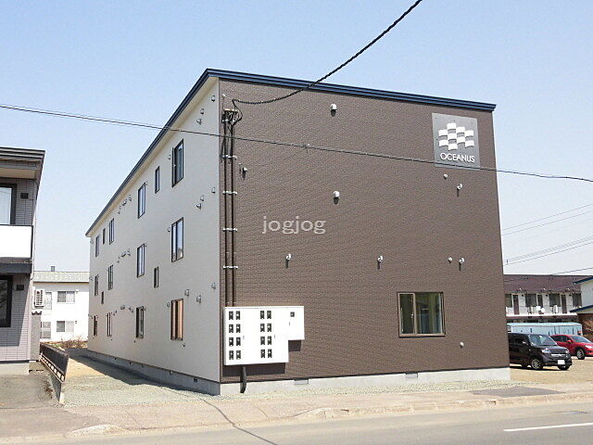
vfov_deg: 37.7
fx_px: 651
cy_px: 222
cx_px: 296
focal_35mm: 38
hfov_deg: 49.0
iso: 100
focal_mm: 6.77
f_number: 3.7
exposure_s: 1/800
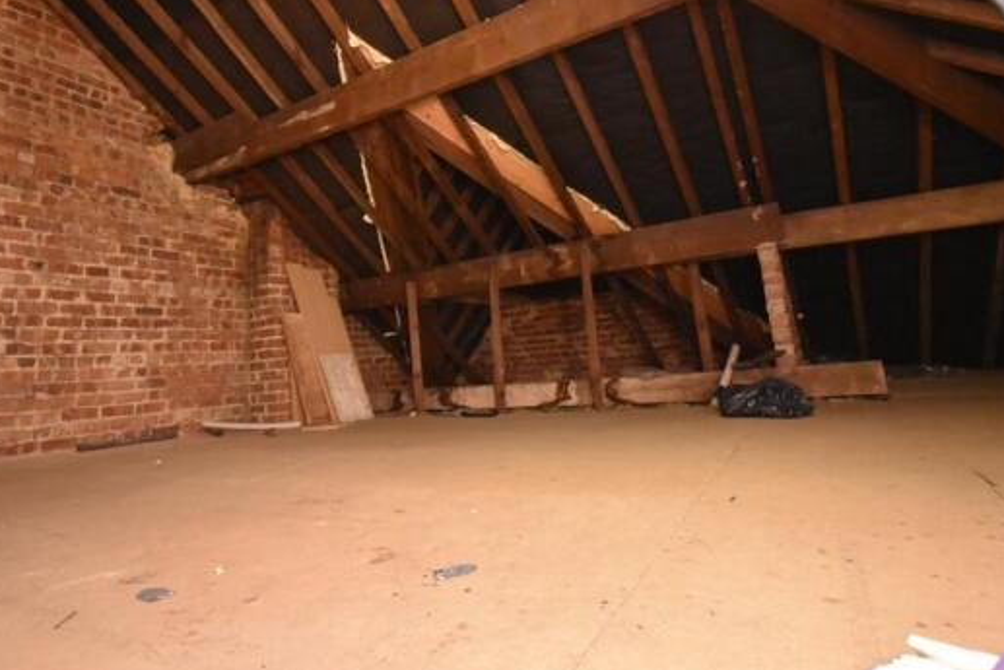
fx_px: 530
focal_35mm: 19
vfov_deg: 63.7
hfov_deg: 86.8
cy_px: 253
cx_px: 467
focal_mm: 10
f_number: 4
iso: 4500
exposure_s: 1/60
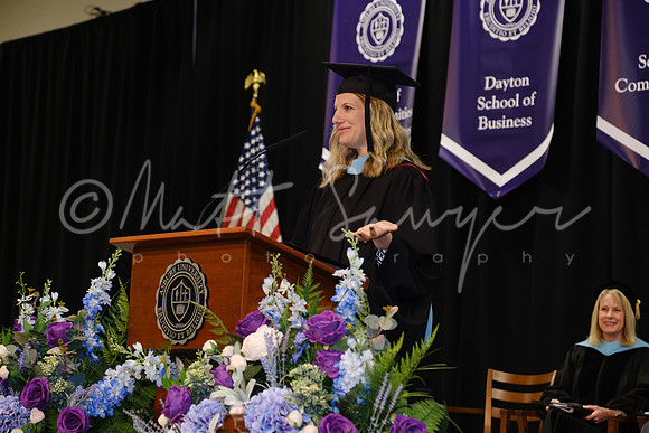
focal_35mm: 77
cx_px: 324
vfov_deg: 17.7
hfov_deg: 26.3
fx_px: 1388
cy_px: 216
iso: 1250
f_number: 4
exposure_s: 1/125
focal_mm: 51.6
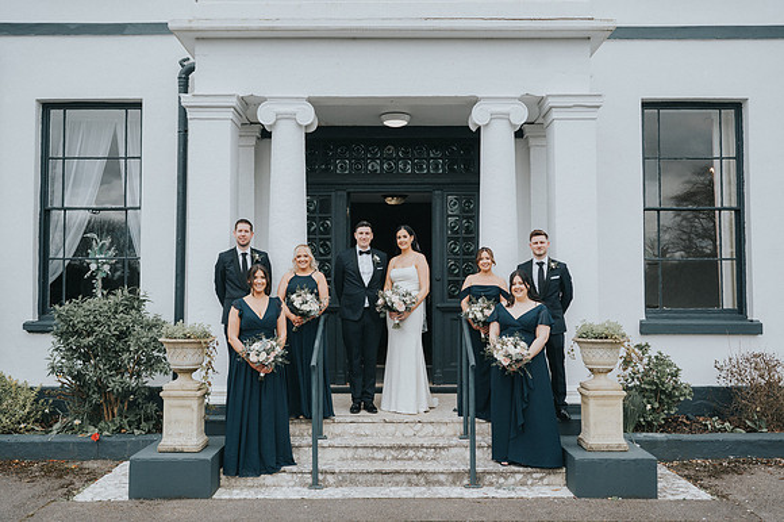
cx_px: 392
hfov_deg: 54.5
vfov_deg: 37.8
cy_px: 261
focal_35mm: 35
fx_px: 762
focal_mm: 35
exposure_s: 1/2500
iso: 500
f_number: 2.8
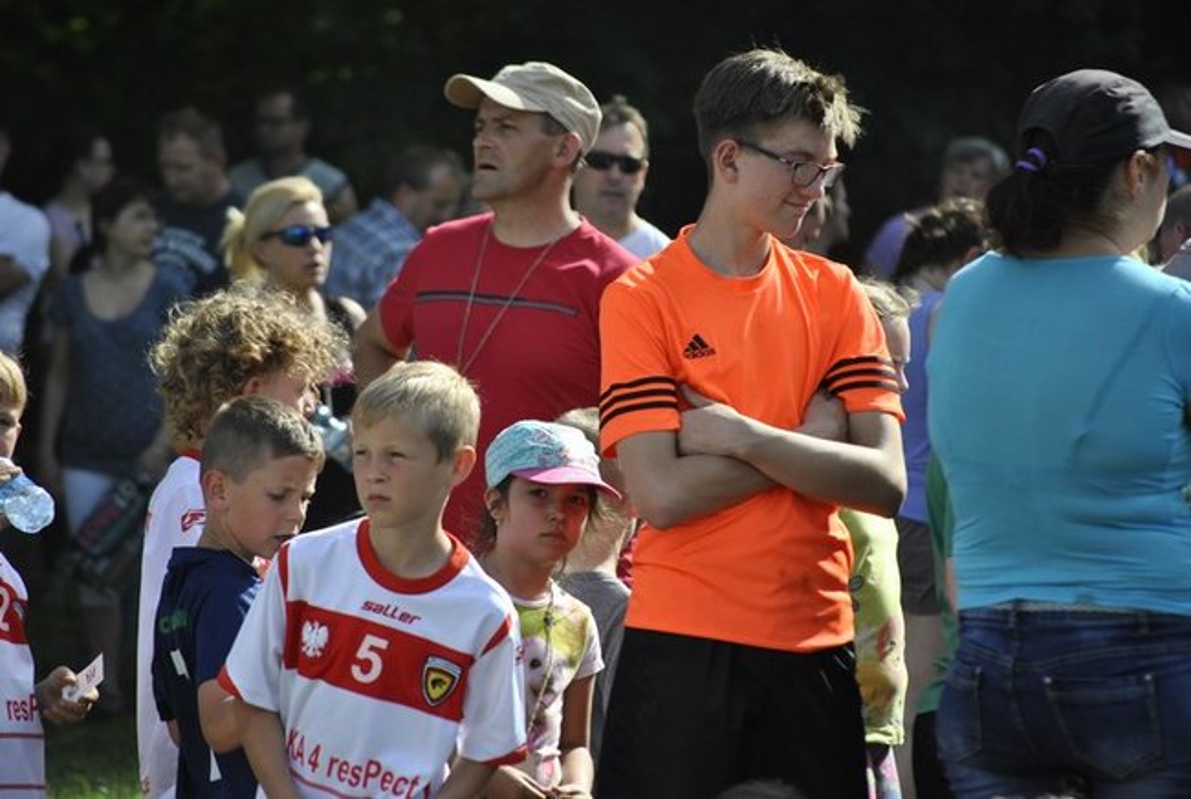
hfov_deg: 6.9
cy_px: 400
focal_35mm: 300
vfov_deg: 4.6
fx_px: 9943
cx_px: 596
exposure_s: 1/500
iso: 220
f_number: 5.6
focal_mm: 200
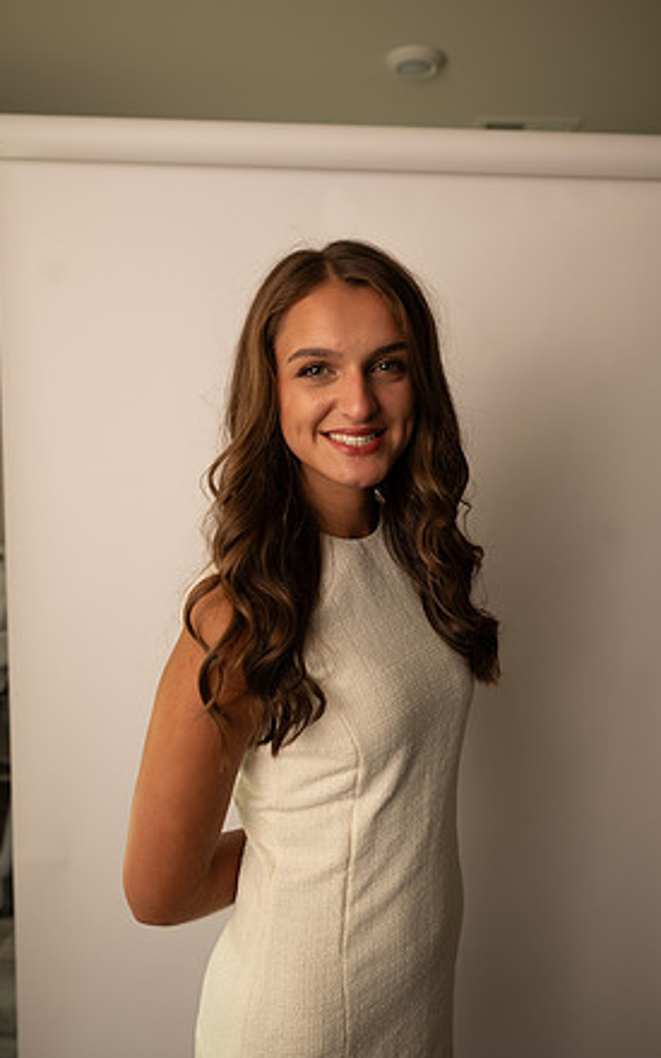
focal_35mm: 25
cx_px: 324
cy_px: 524
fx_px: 721
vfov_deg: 72.5
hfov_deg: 49.3
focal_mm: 24
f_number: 3.2
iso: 100
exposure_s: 1/160
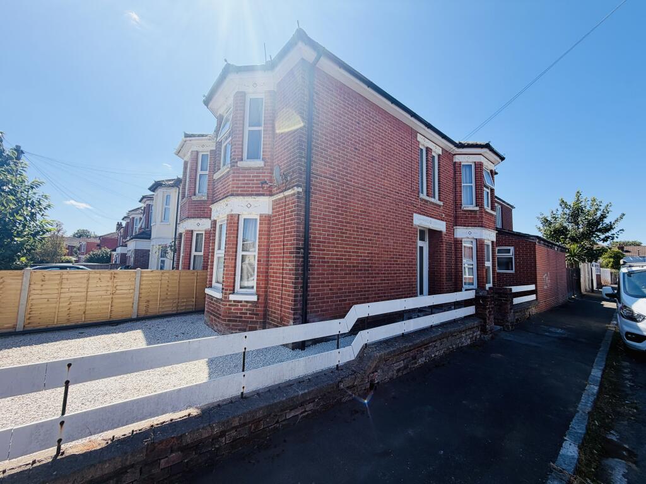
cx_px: 323
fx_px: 261
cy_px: 242
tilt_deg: +5.0
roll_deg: -1.2
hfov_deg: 102.1
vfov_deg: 85.7
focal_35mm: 14
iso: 25
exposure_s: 1/770
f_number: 2.2
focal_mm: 2.22
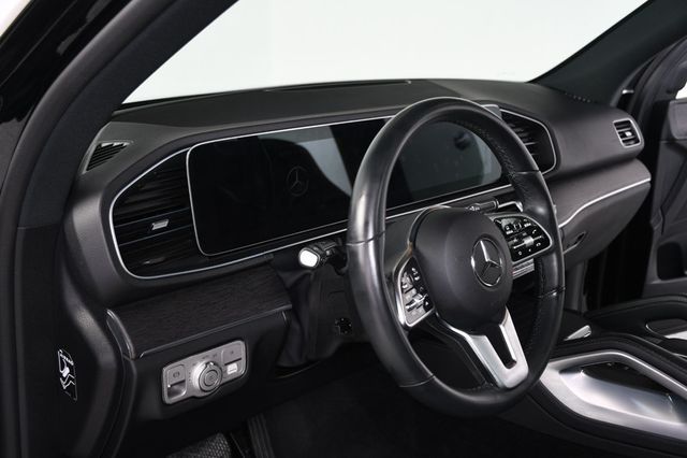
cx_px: 344
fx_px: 744
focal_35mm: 39
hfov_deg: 49.6
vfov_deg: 34.2
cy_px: 229
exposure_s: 1/160
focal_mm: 26
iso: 100
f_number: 3.8
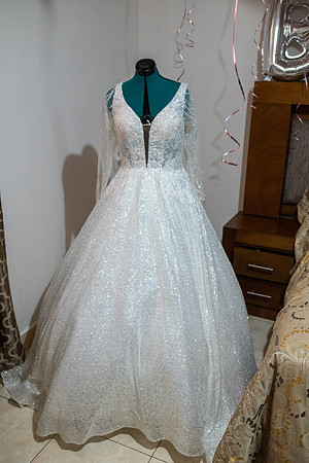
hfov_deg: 37.9
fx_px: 451
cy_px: 232
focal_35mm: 35
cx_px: 154
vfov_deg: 54.4
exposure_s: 1/125
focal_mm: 35
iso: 1600
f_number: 3.5
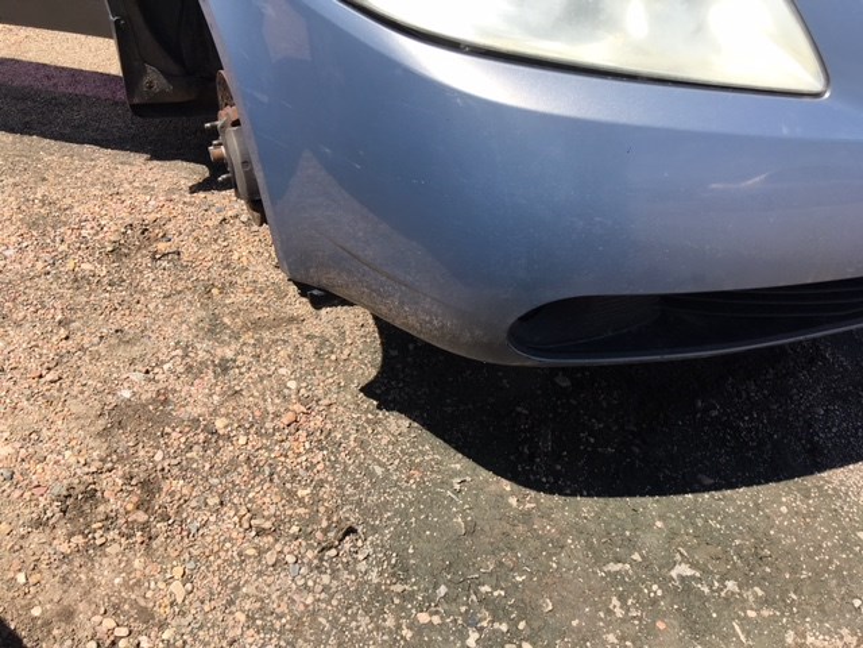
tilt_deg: -43.9
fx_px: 723
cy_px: 324
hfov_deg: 61.7
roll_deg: -6.7
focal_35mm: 29
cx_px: 432
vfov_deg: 48.2
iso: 25
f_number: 2.2
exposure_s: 1/1115
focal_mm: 4.15
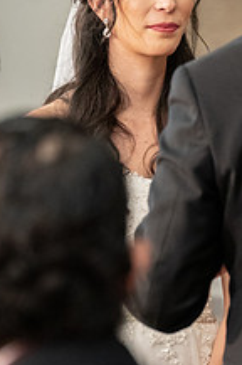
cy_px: 94
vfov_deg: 6.4
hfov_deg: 4.3
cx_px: 173
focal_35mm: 320
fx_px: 3237
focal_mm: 154
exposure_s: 1/125
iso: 8000
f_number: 4
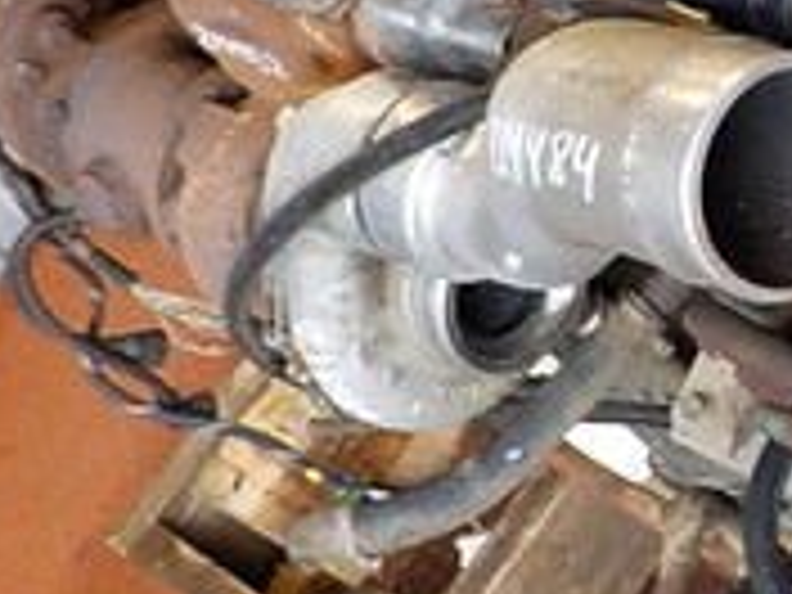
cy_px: -45
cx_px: 810
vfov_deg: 13.3
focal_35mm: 109
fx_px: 2494
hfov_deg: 17.6
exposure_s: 1/30
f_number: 3.3
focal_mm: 4.1
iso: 200
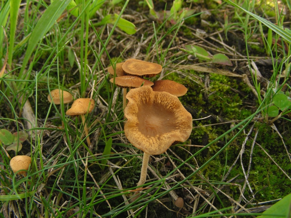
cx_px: 146
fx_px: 319
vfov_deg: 37.7
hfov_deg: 49.0
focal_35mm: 38
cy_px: 109
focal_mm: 6.3
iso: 50
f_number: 3.5
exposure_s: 1/39.1
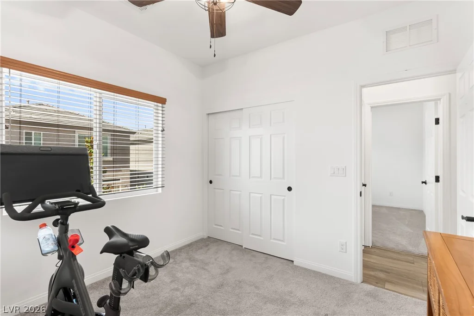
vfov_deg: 70.5
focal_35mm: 17
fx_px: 224
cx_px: 237
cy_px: 158
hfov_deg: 93.3
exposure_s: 1/20
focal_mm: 17
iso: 400
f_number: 8
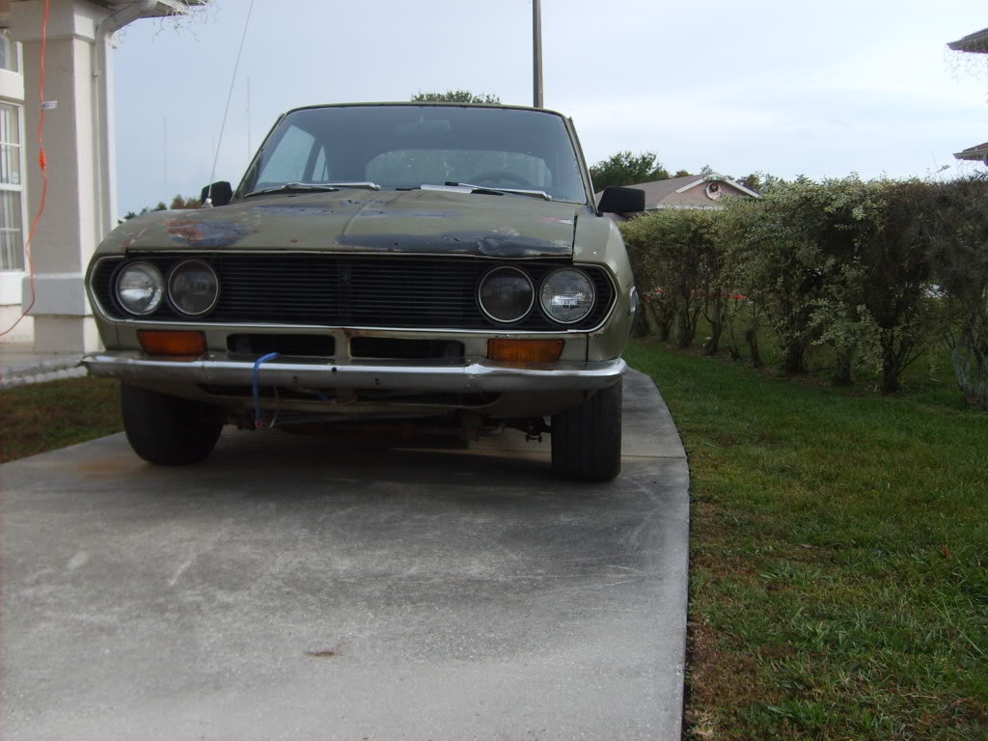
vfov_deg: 40.7
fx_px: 999
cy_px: 370
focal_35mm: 35
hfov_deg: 52.6
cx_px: 494
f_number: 2.8
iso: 50
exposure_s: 1/500
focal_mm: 5.8
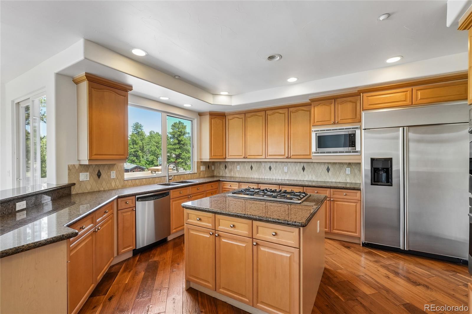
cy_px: 157
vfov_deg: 77.3
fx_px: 197
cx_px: 236
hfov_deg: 100.4
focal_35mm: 15
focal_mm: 10
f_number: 8
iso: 800
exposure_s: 1/20
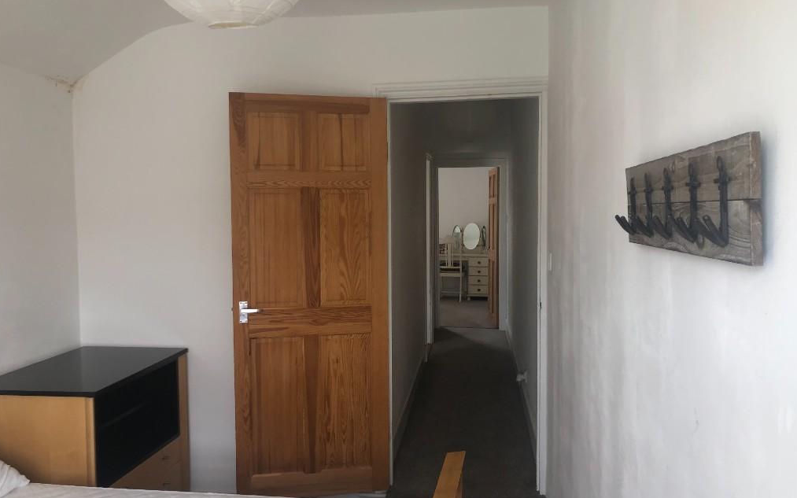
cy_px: 250
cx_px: 397
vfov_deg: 41.8
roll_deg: +0.8
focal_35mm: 30
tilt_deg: -1.0
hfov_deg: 62.9
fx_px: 652
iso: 50
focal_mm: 4
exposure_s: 1/120
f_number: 1.8
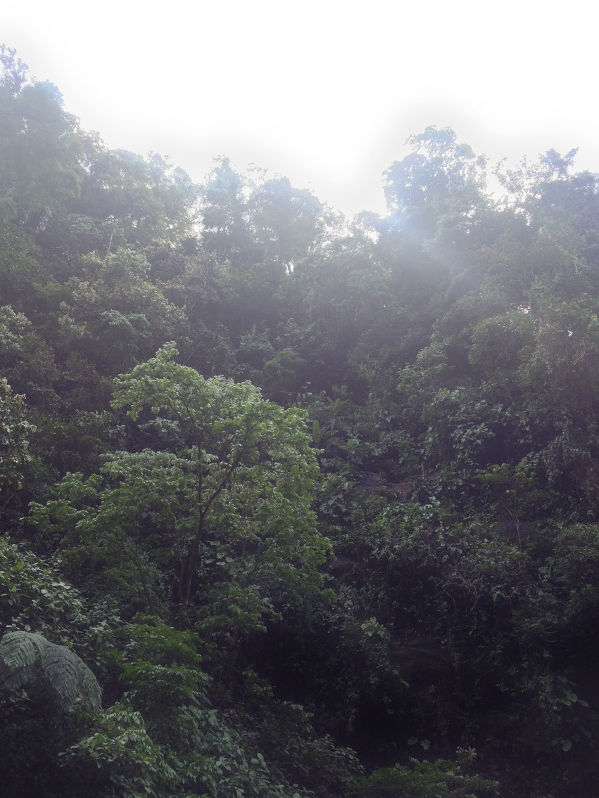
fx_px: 854
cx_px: 301
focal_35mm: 37
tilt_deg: +47.9
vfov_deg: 50.1
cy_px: 387
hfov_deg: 38.7
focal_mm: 4.28
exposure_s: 1/120
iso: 50
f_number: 2.4
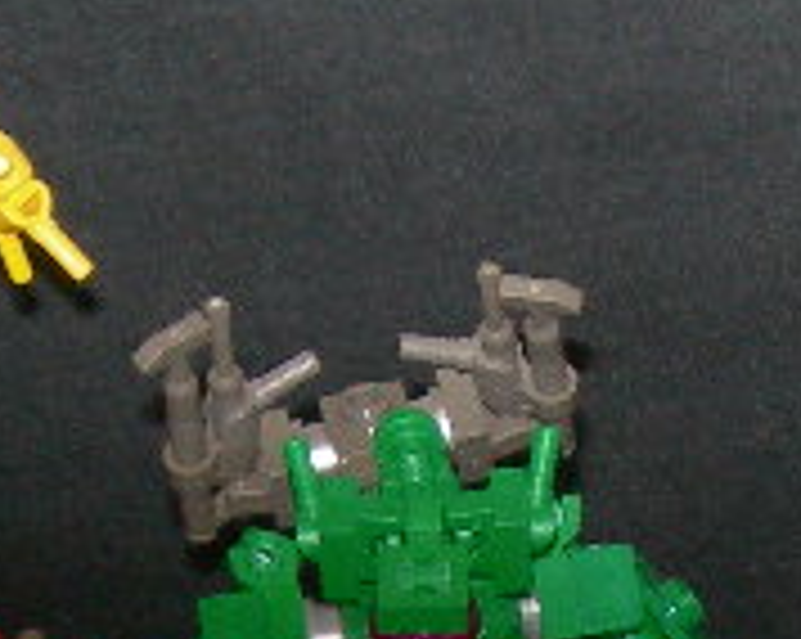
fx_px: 6796
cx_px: 684
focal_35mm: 287
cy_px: 958
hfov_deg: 6.7
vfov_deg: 5.3
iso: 200
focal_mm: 10.6
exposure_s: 1/60.1
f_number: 3.2
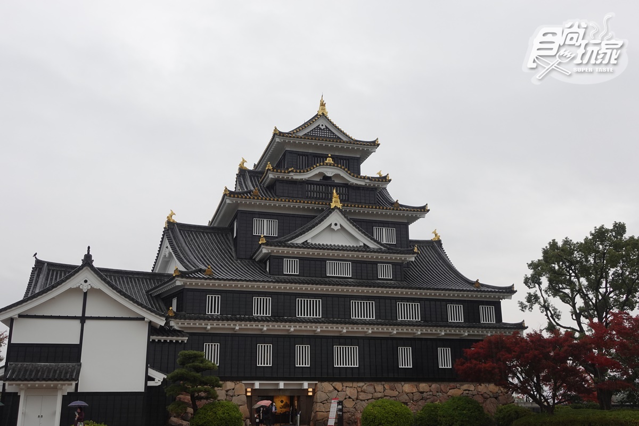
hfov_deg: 53.1
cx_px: 320
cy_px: 213
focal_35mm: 36
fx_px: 639
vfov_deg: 36.9
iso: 125
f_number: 5.6
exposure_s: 1/80
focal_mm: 13.94
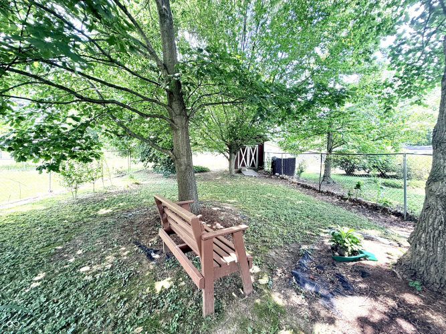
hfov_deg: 102.1
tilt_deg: -5.2
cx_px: 223
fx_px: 180
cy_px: 167
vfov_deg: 85.7
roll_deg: -1.3
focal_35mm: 14
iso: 64
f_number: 2.2
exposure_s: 1/107
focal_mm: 2.22
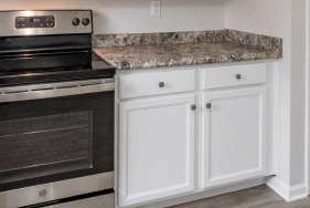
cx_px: 149
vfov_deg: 30.8
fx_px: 345
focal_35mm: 40
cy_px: -6
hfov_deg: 48.4
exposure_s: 1/4
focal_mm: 10
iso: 200
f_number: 11
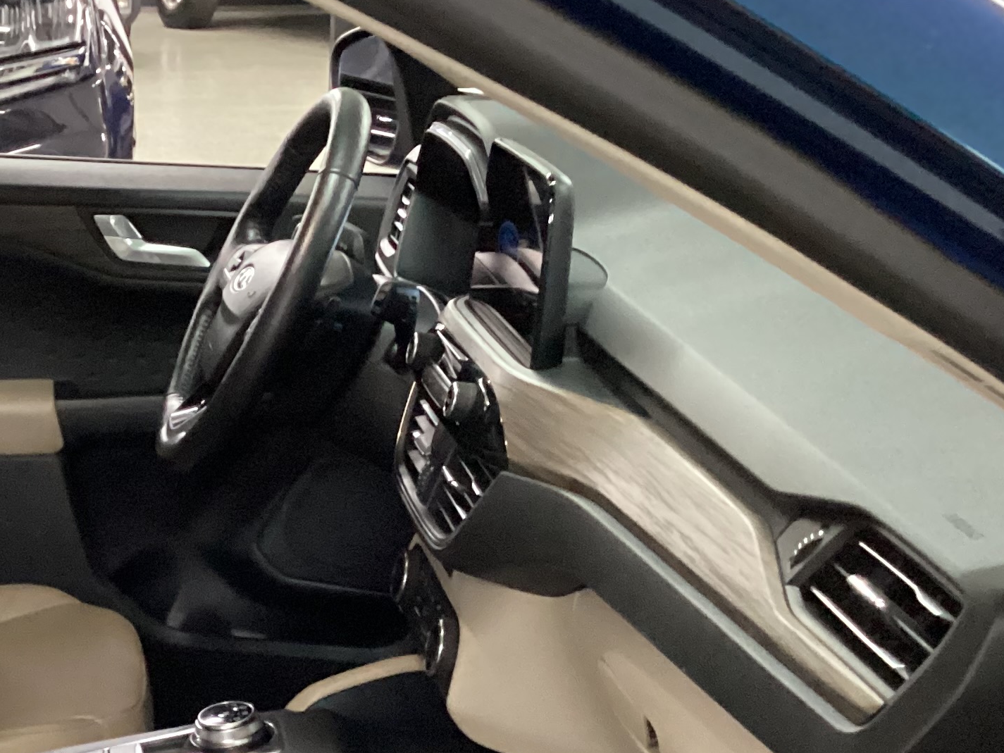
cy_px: 718
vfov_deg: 20.2
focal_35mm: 71
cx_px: 89
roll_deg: +0.7
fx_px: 2059
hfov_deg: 26.4
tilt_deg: -24.6
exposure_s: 1/25
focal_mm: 3.3
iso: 640
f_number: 2.4
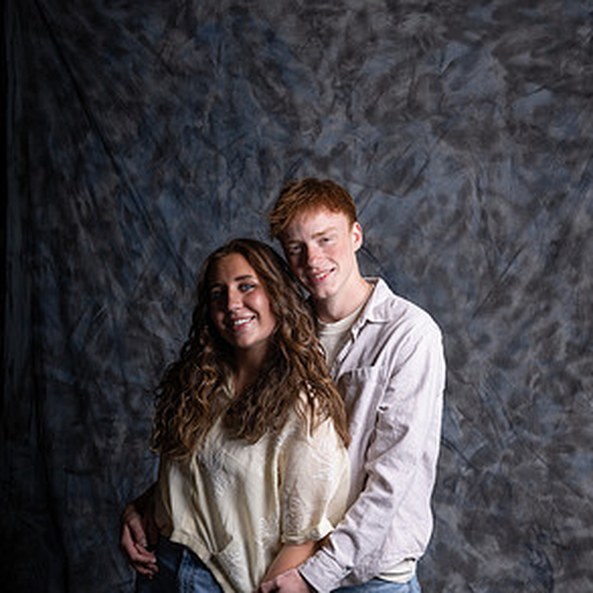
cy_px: 387
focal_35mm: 47
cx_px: 302
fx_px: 911
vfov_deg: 35.8
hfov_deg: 36.1
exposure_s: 1/250
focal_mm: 36
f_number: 8
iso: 100
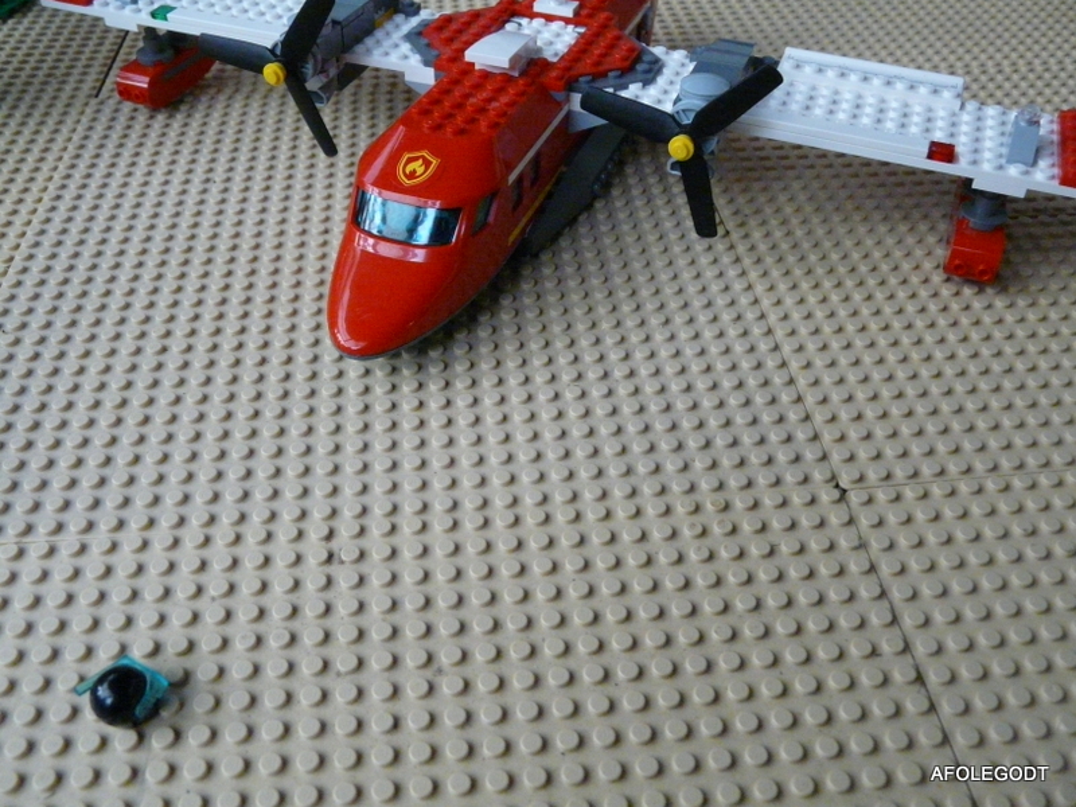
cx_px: 538
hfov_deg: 55.4
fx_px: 1026
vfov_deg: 42.9
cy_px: 404
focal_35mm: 33
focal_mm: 5.5
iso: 500
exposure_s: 1/160
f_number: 2.8
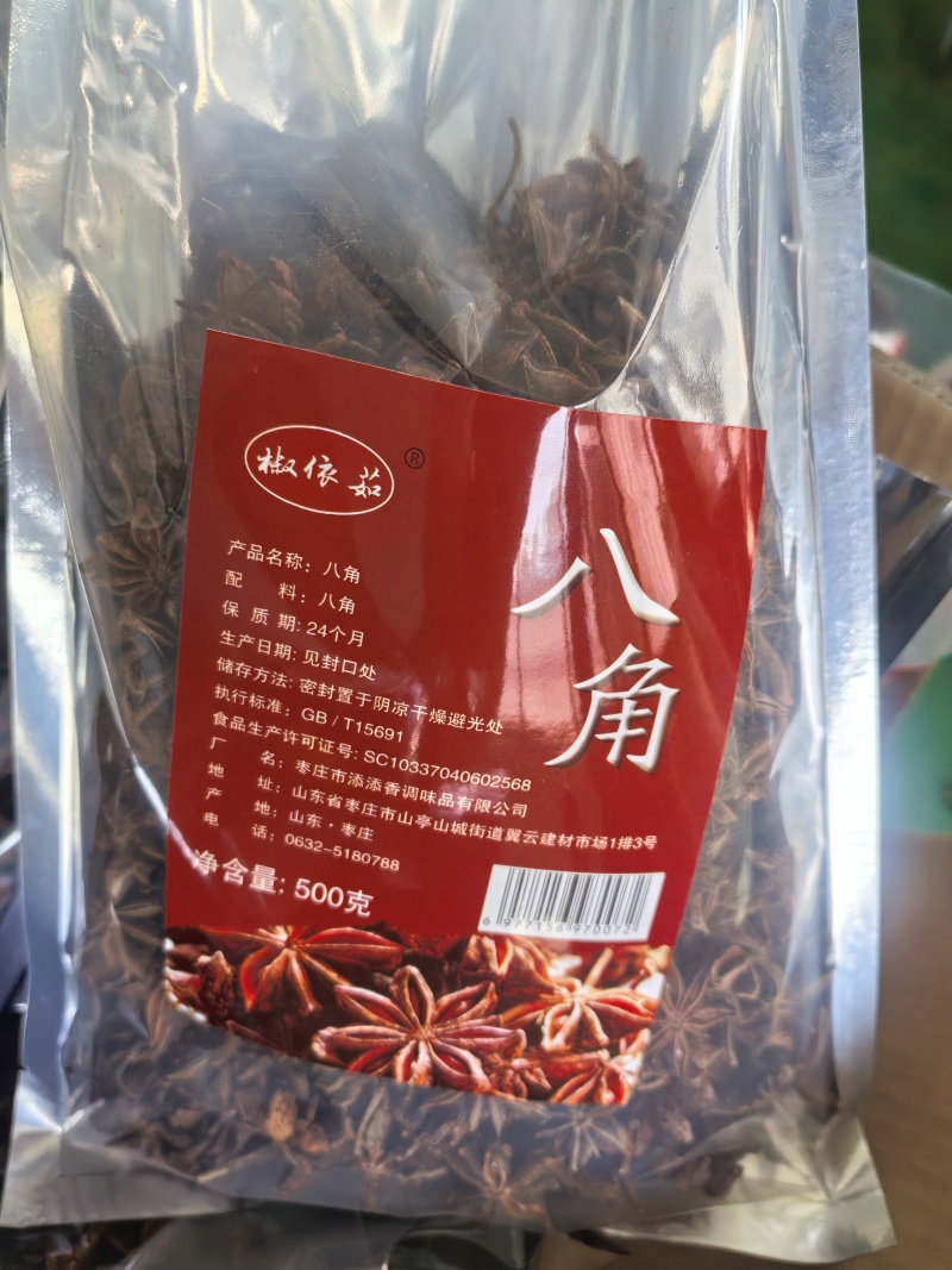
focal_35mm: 27
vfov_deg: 65.3
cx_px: 476
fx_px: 990
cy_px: 635
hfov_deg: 51.3
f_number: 1.9
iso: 160
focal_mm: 5.52
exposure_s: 1/399
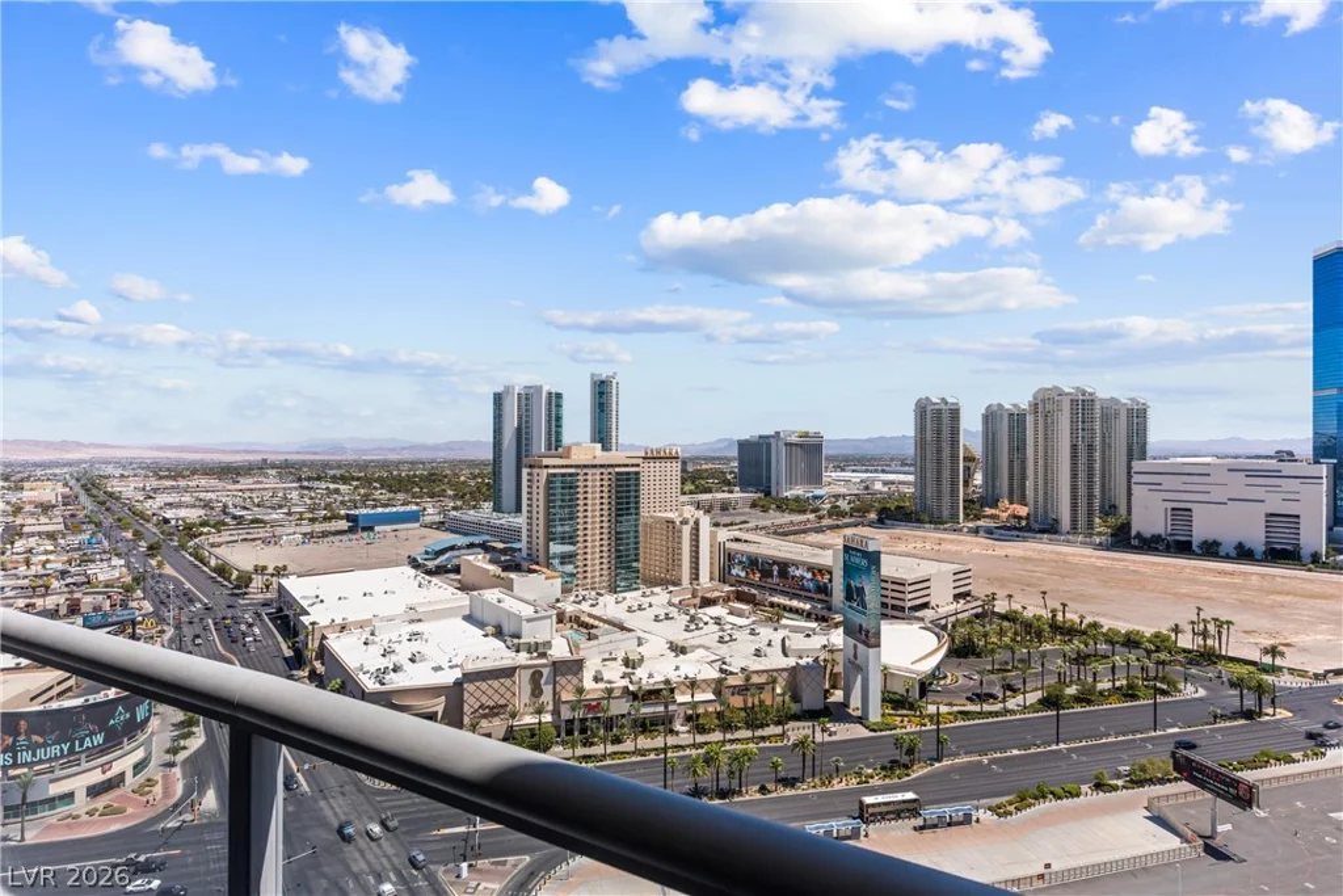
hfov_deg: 93.3
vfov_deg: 70.5
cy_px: 448
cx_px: 672
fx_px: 634
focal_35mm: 17
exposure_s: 1/8000
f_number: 8
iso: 400
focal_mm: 17
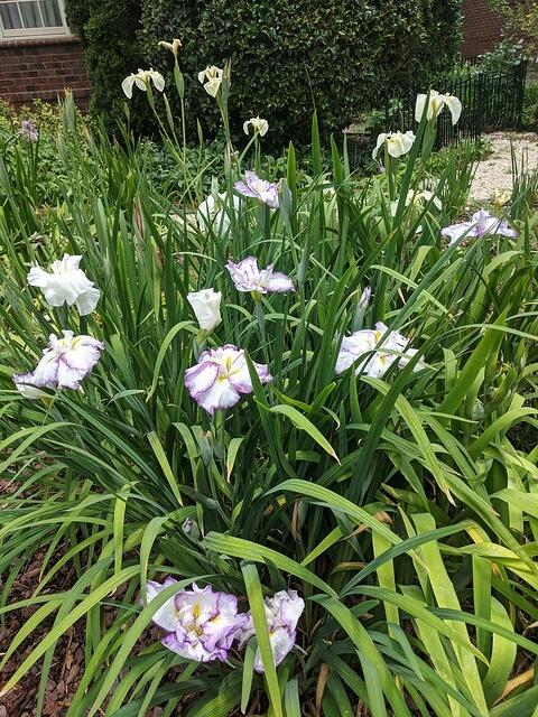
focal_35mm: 26
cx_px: 269
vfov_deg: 67.3
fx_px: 539
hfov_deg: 53.1
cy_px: 358
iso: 49
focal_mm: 4.67
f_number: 2
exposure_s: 1/831
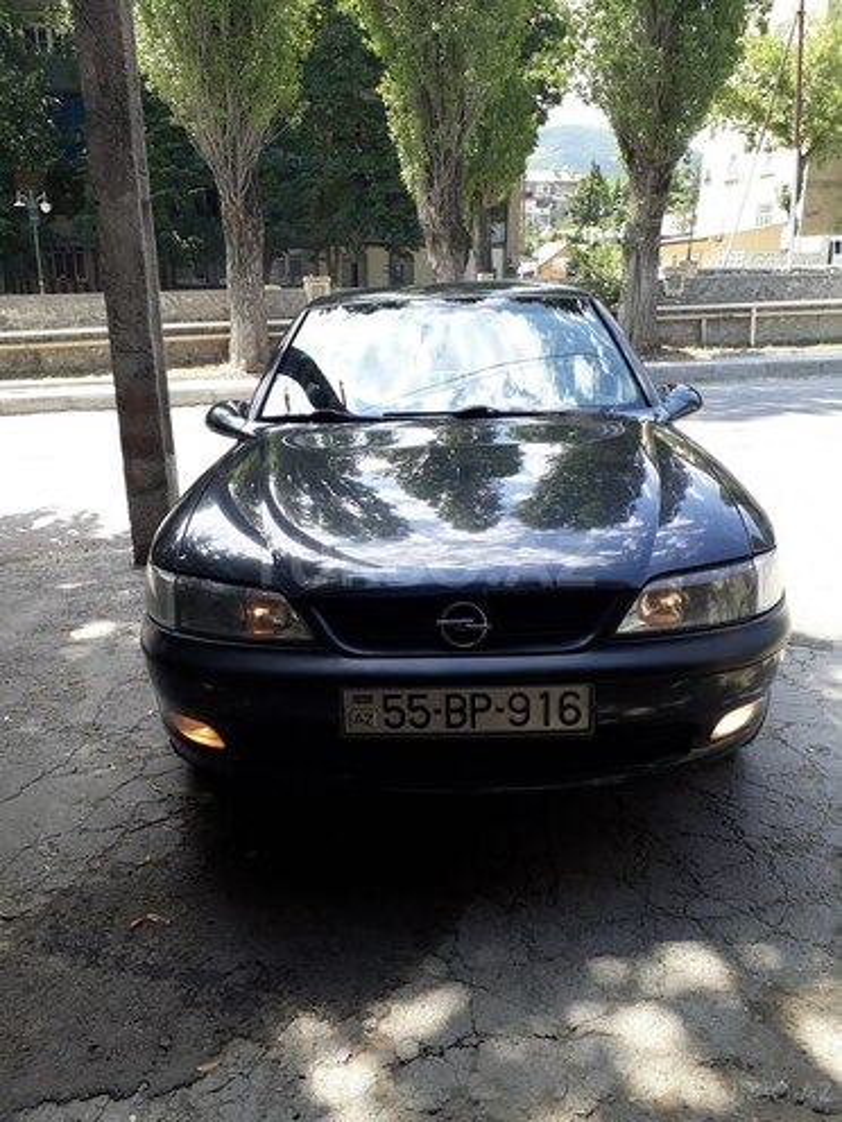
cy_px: 561
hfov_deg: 51.4
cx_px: 421
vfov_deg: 65.3
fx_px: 876
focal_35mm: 27
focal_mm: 3.6
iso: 40
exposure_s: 1/297
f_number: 1.9
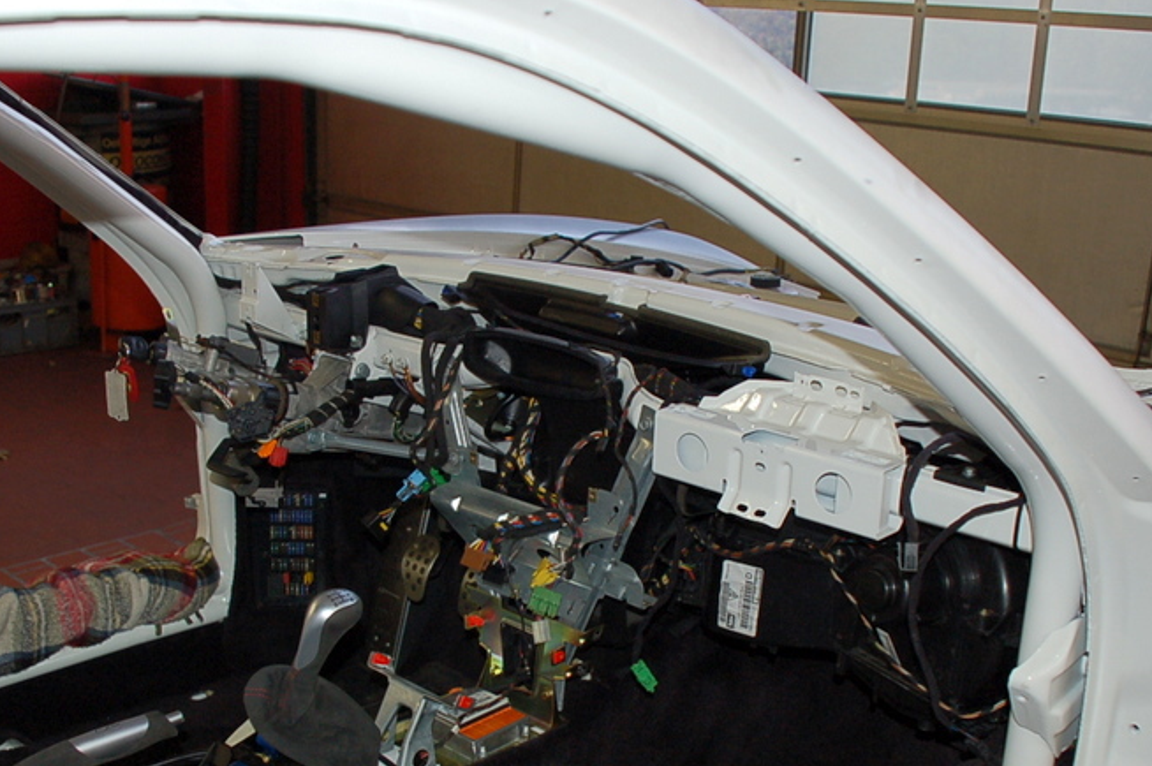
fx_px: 1503
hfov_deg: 41.9
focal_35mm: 47
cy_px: 534
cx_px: 544
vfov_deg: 28.3
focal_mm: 20
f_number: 3.5
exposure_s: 1/60
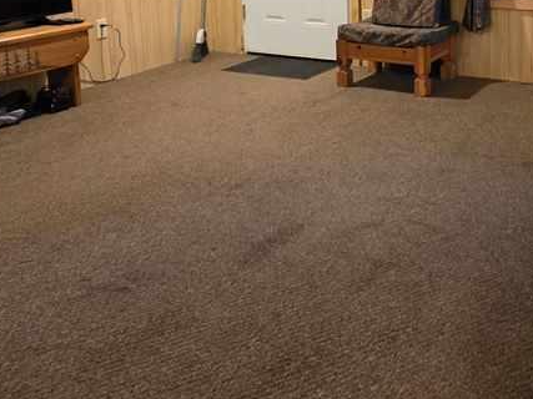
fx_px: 600
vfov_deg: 33.7
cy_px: 2
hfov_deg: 44.4
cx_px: 461
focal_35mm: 39
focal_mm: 2.2
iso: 1000
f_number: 1.9
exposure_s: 1/30
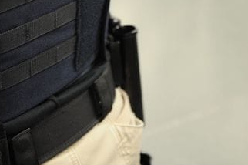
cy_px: -37
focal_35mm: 87
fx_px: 599
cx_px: 179
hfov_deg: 23.2
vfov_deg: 15.1
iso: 800
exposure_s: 1/50
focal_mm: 35
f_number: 2.8
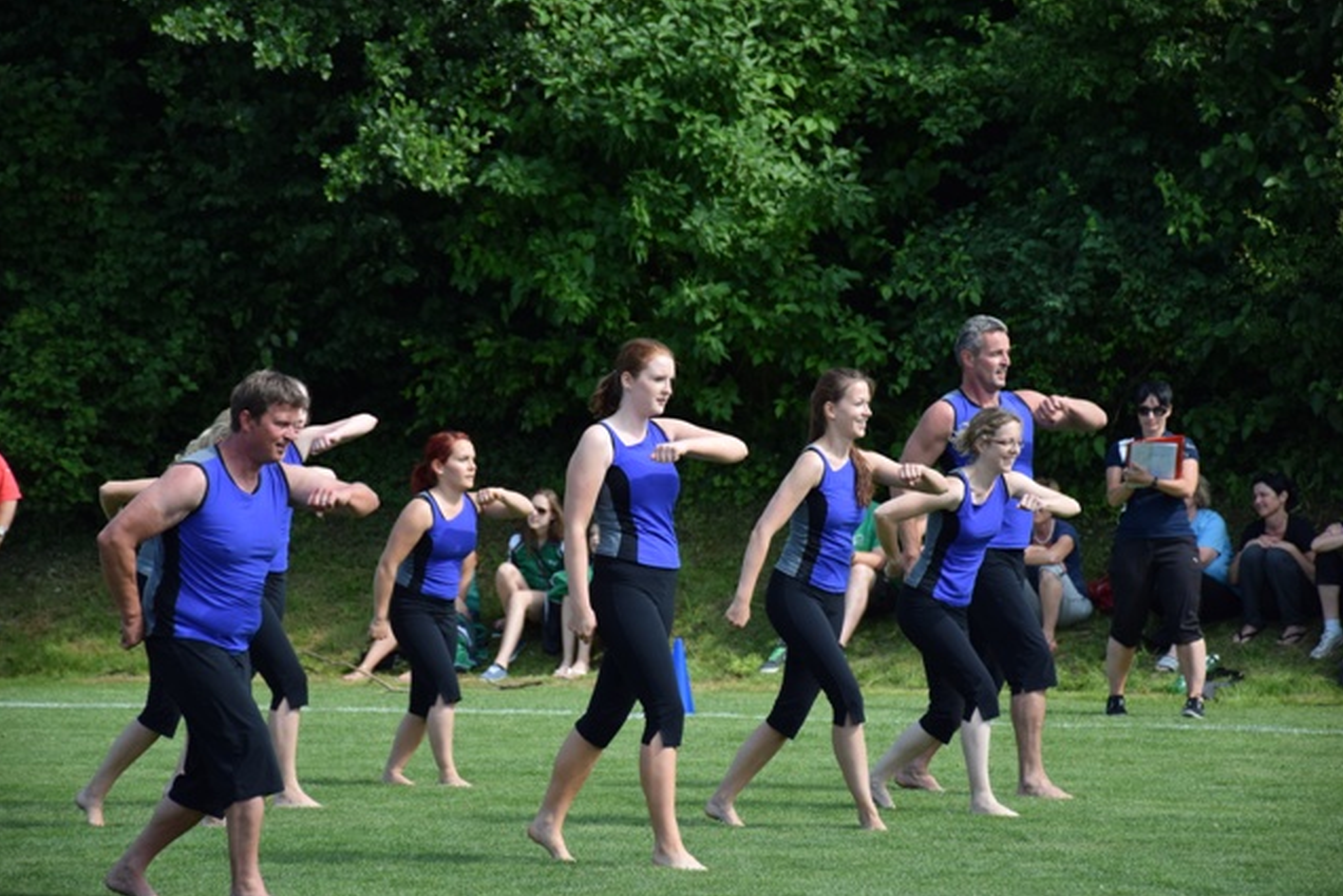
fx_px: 5913
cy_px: 449
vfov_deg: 8.7
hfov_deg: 13.0
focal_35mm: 159
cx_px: 669
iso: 400
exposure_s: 1/1250
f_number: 5.6
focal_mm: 105
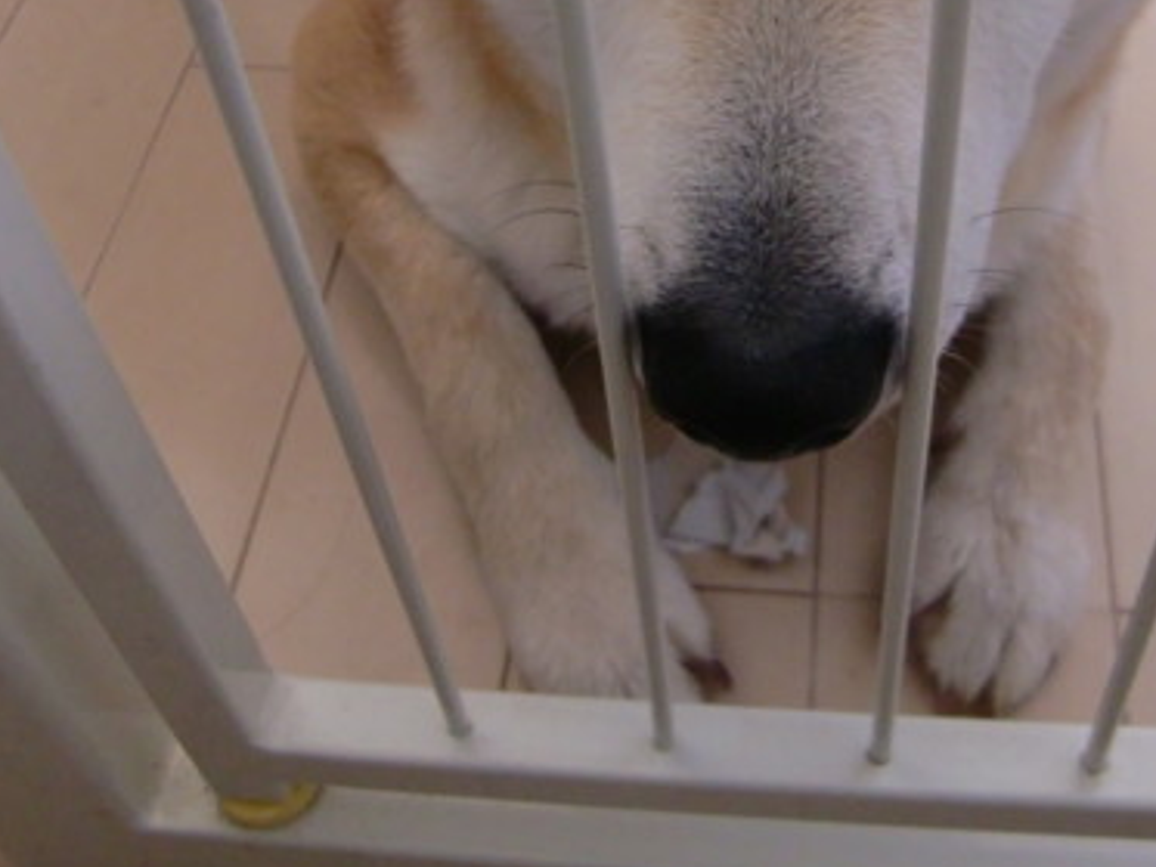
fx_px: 1603
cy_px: 142
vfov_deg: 29.4
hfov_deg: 39.4
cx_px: 719
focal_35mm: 48
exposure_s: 1/50
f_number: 2.6
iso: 400
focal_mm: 4.9
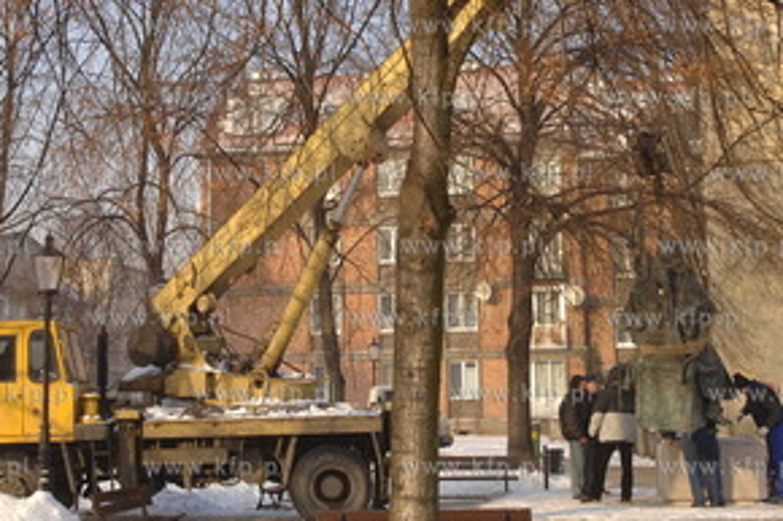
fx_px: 1348
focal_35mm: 62
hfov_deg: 32.4
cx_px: 359
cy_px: 208
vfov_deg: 21.9
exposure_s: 1/750
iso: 400
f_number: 5
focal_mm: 30
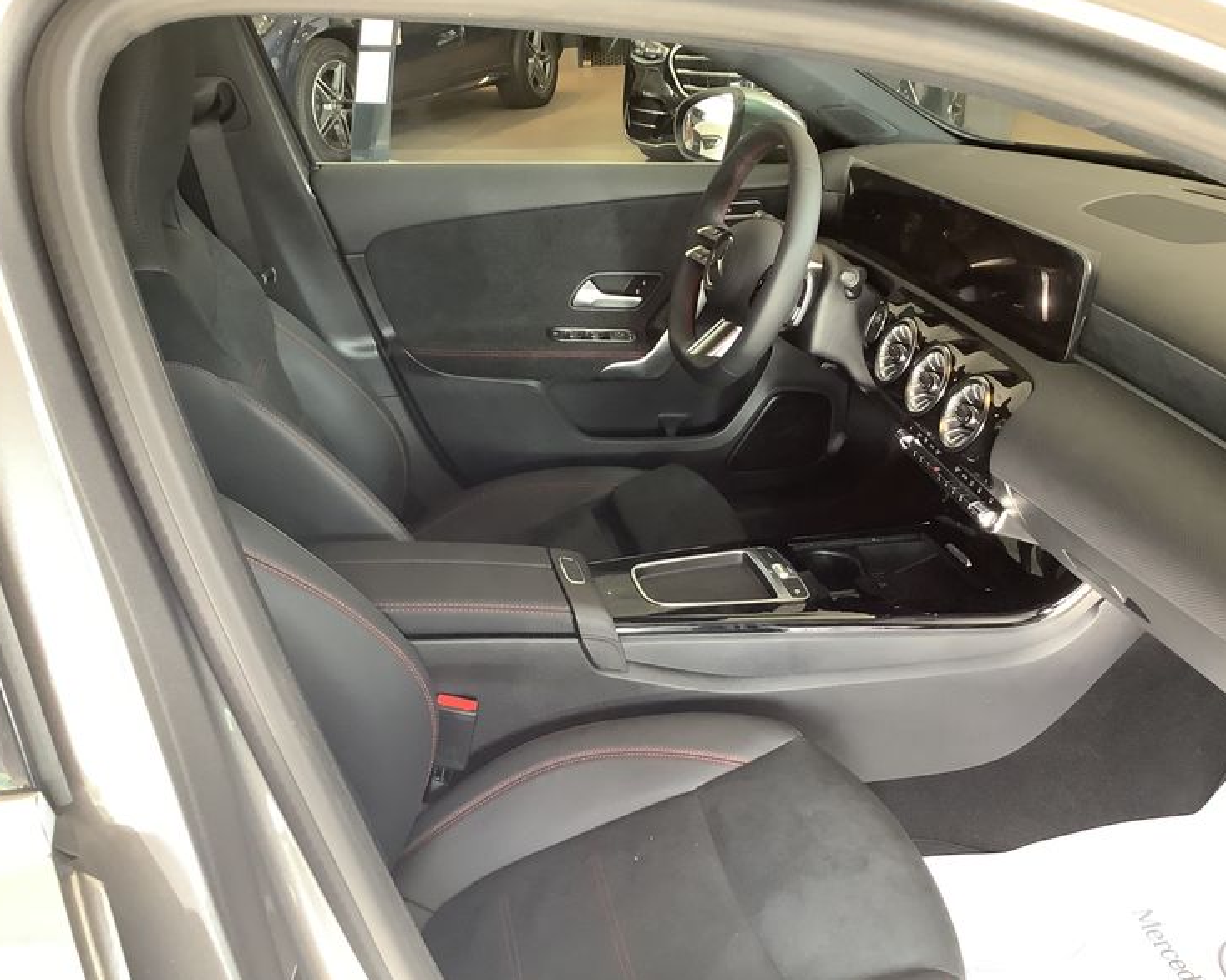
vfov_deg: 44.5
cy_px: 486
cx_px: 618
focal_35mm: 33
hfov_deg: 54.2
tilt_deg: -24.4
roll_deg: +1.9
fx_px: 1197
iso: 250
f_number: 2.4
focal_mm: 3.3
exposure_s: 1/50
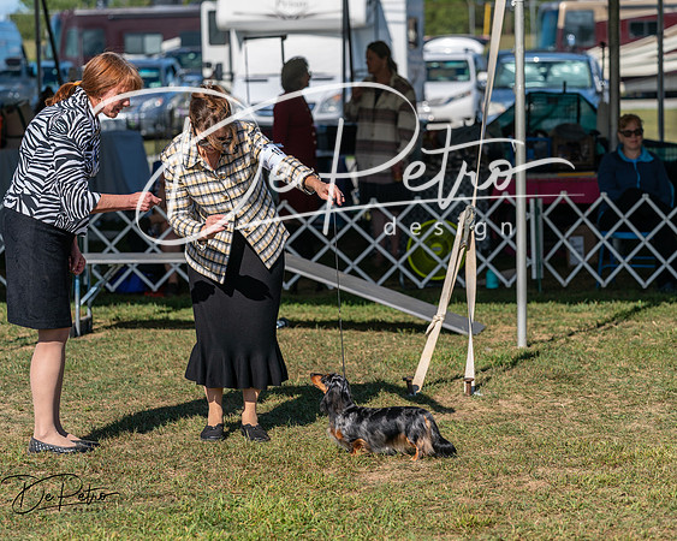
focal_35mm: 135
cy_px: 270
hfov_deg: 14.3
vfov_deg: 11.4
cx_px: 338
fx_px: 2707
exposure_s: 1/1250
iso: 125
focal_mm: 120
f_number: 4.5
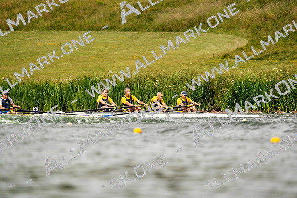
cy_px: 99
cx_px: 148
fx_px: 4951
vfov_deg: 2.3
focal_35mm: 600
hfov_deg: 3.4
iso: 250
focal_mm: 600
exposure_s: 1/2000
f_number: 6.3
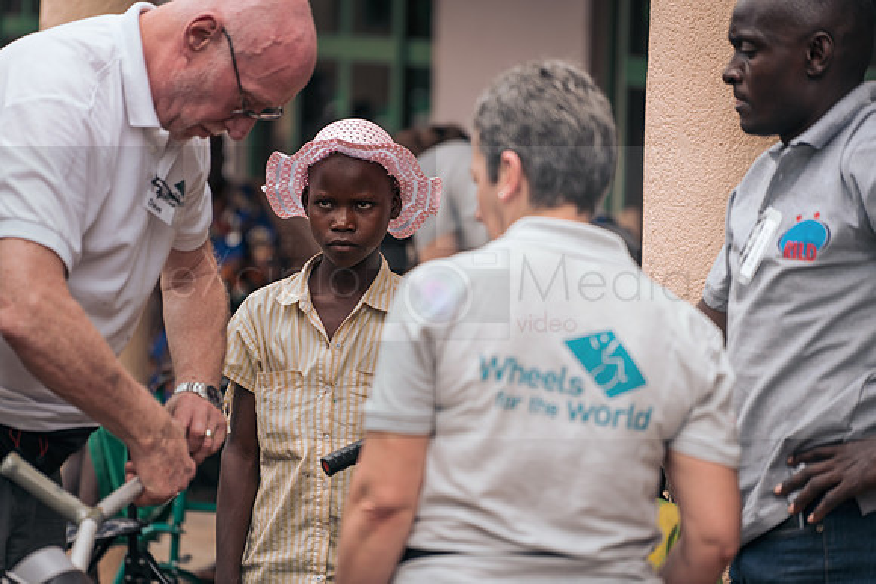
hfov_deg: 10.3
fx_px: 4868
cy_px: 292
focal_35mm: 200
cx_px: 438
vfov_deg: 6.9
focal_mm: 200
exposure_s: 1/320
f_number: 4
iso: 100
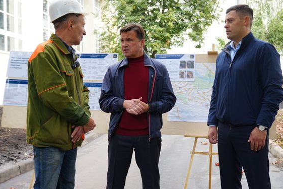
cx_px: 137
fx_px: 362
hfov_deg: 42.7
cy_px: 105
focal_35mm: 46
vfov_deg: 29.2
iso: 1000
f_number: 4.5
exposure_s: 1/800
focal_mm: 37
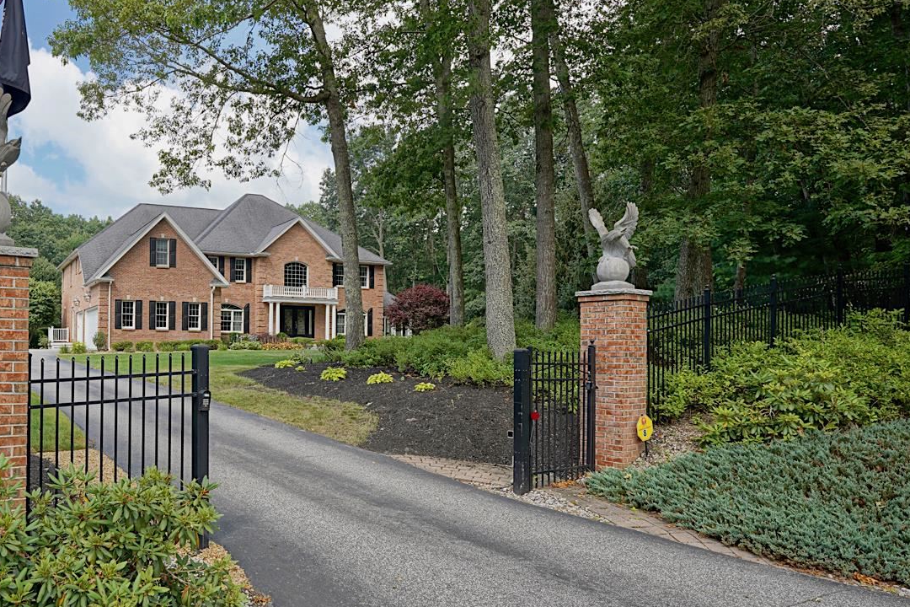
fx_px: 640
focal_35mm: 25
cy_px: 336
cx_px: 194
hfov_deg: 65.0
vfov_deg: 50.6
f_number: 5.6
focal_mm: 15.2
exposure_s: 1/100
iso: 100
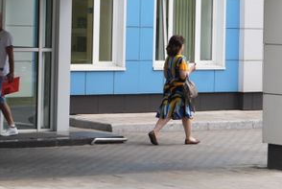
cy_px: -32
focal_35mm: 166
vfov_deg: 8.2
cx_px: 134
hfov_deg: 12.4
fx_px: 1302
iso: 100
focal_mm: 70
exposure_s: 1/200
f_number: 5.6
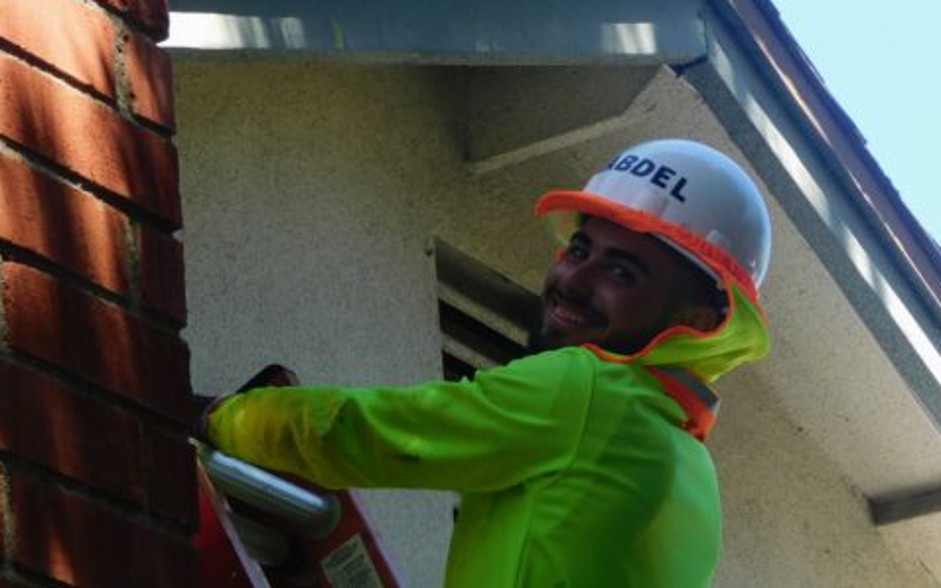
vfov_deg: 7.7
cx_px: 470
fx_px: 4334
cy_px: 43
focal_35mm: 169
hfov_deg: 12.4
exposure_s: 1/160
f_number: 4.6
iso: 125
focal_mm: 17.6
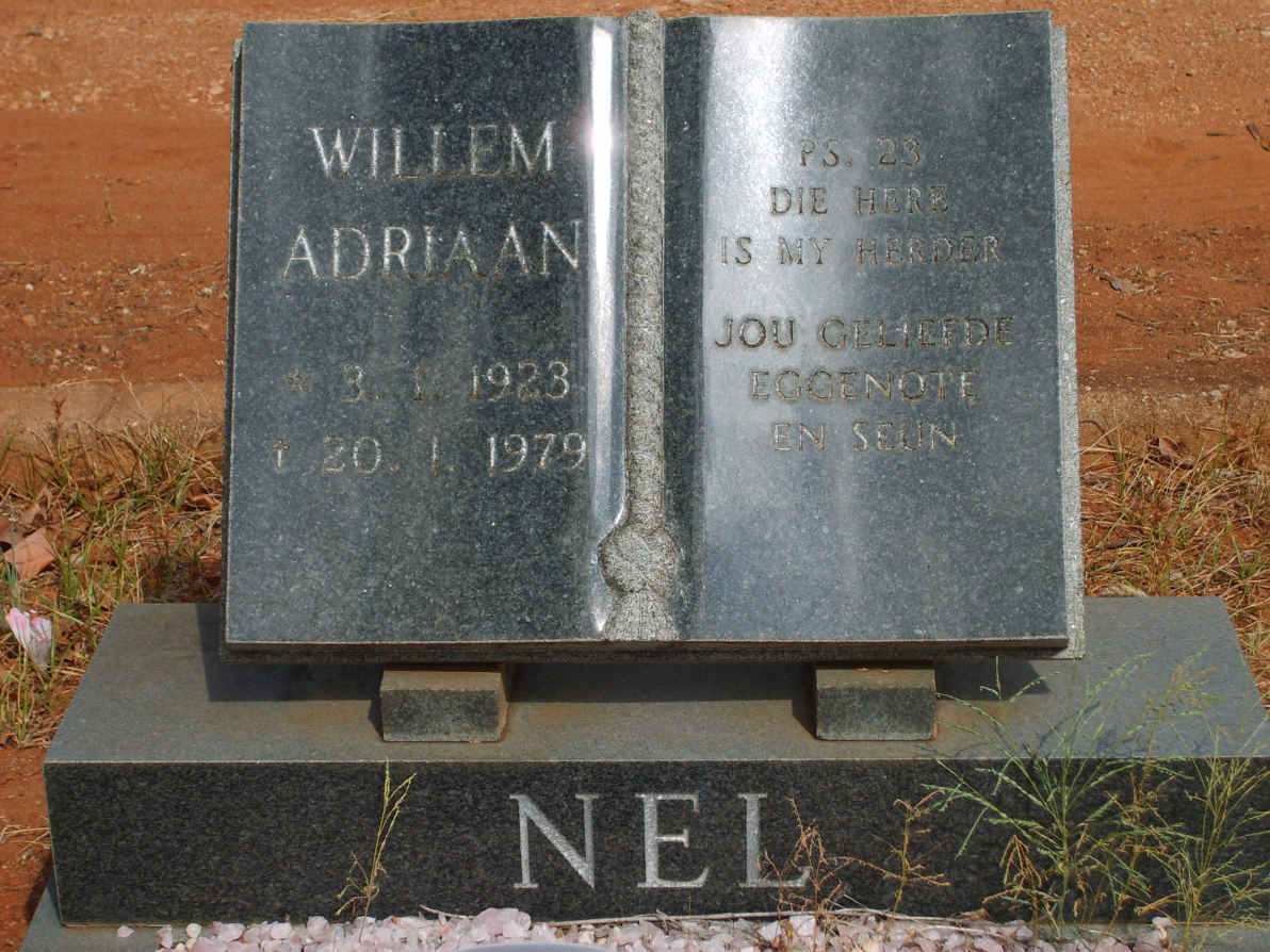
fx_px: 2642
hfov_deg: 27.0
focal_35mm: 72
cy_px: 476
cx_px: 635
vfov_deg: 20.4
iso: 50
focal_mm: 12
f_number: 3.9
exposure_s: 1/500
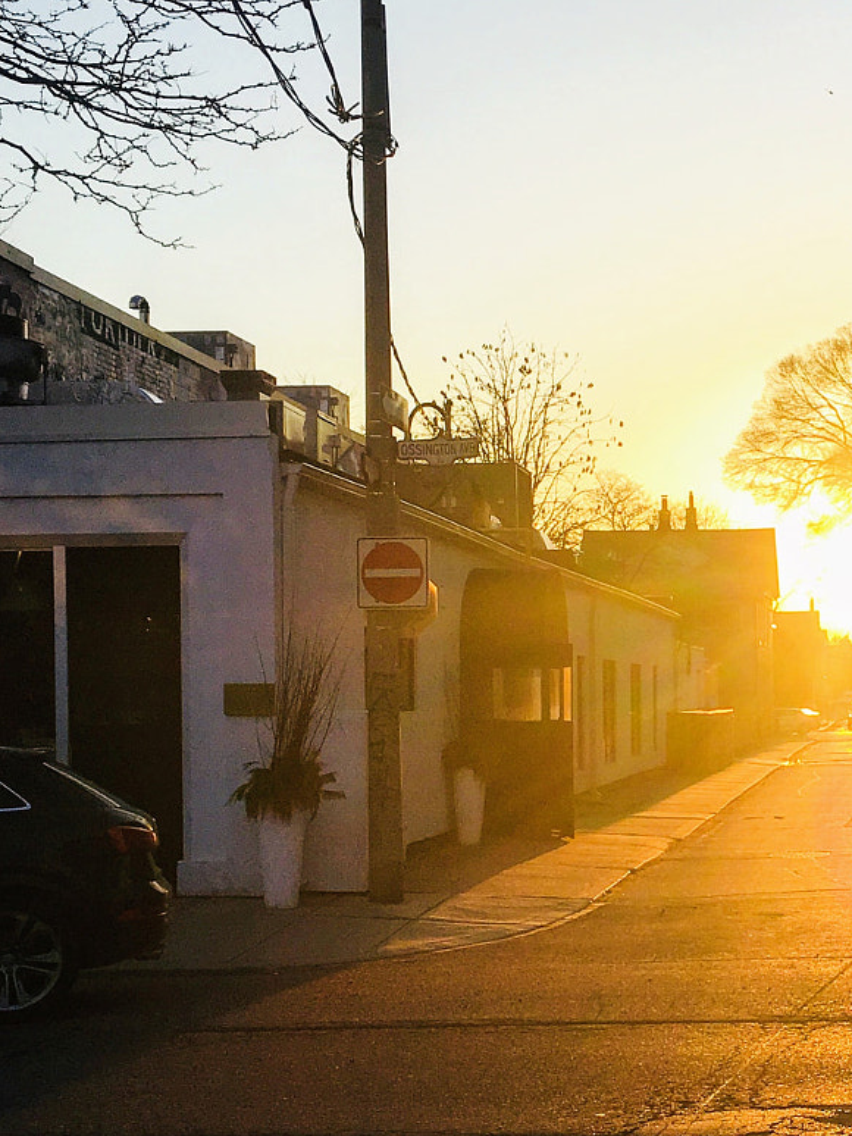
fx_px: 1968
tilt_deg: -1.9
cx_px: 845
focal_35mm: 60
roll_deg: +0.9
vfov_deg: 32.0
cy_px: 717
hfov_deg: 23.4
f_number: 2.2
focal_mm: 4.15
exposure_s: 1/1304
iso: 25
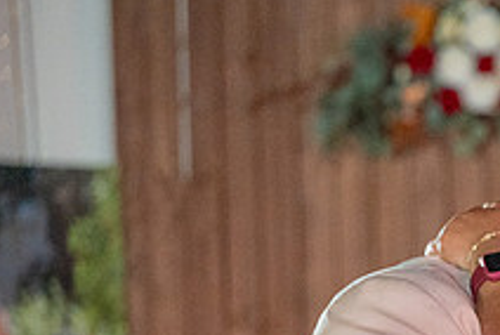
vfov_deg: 4.2
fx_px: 4562
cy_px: 393
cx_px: 675
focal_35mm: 328
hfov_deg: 6.2
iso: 3200
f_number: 4
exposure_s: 1/250
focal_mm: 120
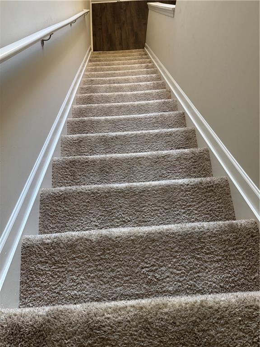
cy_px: 174
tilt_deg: -72.6
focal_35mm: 24
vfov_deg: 71.6
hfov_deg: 56.8
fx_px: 240
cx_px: 130
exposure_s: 1/60
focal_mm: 6.76
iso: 400
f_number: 1.78
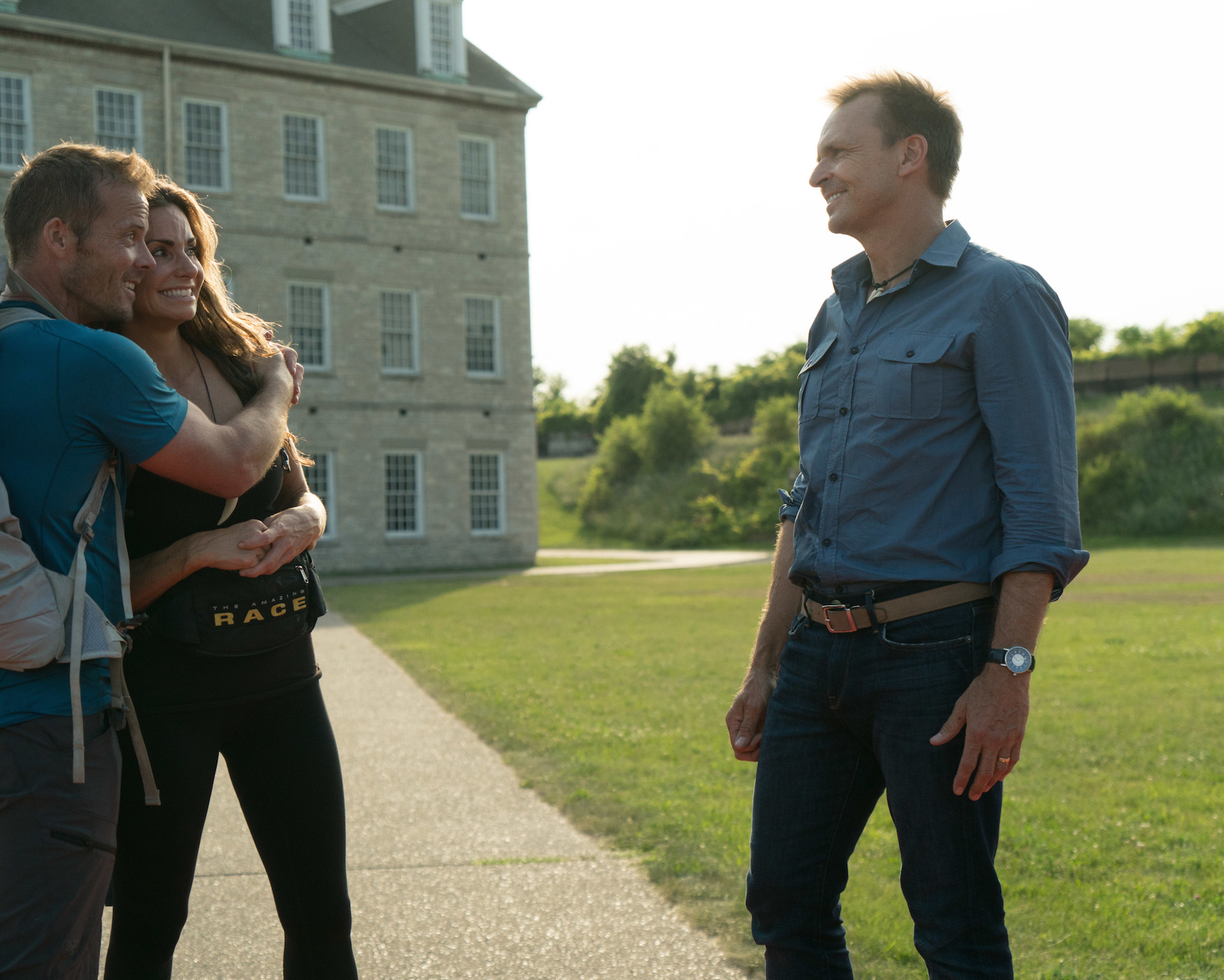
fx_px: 2174
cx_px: 518
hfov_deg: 31.4
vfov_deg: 25.4
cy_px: 489
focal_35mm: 60
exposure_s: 1/4000
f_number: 4.5
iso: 1250
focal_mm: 53
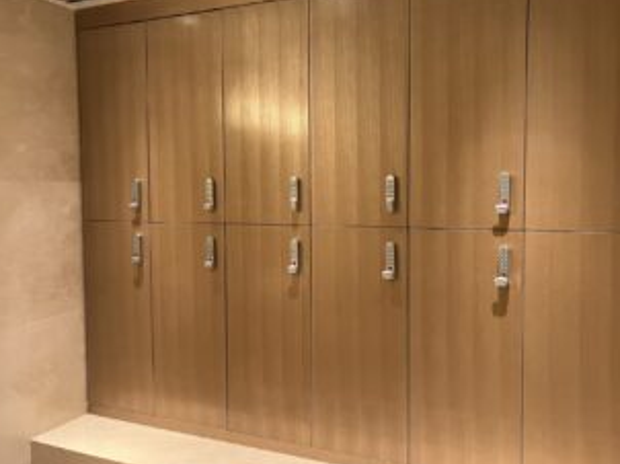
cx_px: 337
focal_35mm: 31
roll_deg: +0.5
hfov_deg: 58.3
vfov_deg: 45.4
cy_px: 216
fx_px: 555
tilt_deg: -3.8
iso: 400
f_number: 1.6
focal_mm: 5.1
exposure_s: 1/50
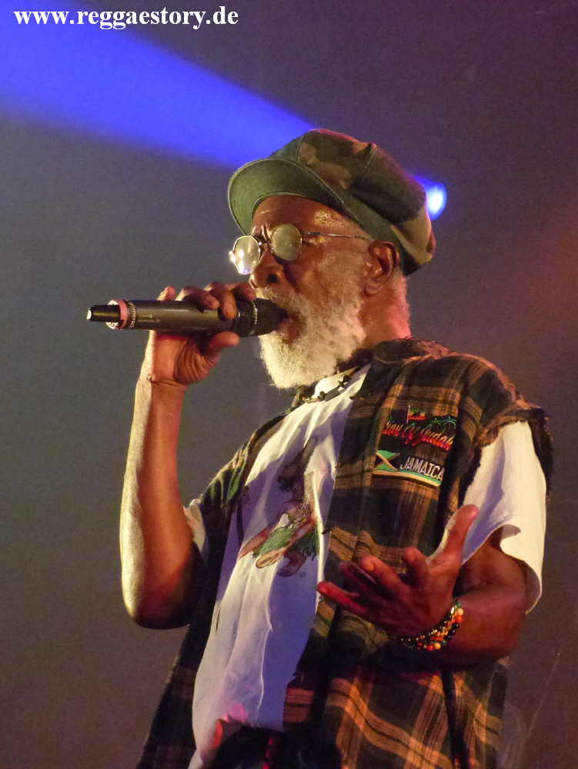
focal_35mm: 99
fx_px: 2202
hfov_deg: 15.0
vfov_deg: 19.8
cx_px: 289
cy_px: 384
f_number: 2.8
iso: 1600
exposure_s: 1/125
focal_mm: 17.8
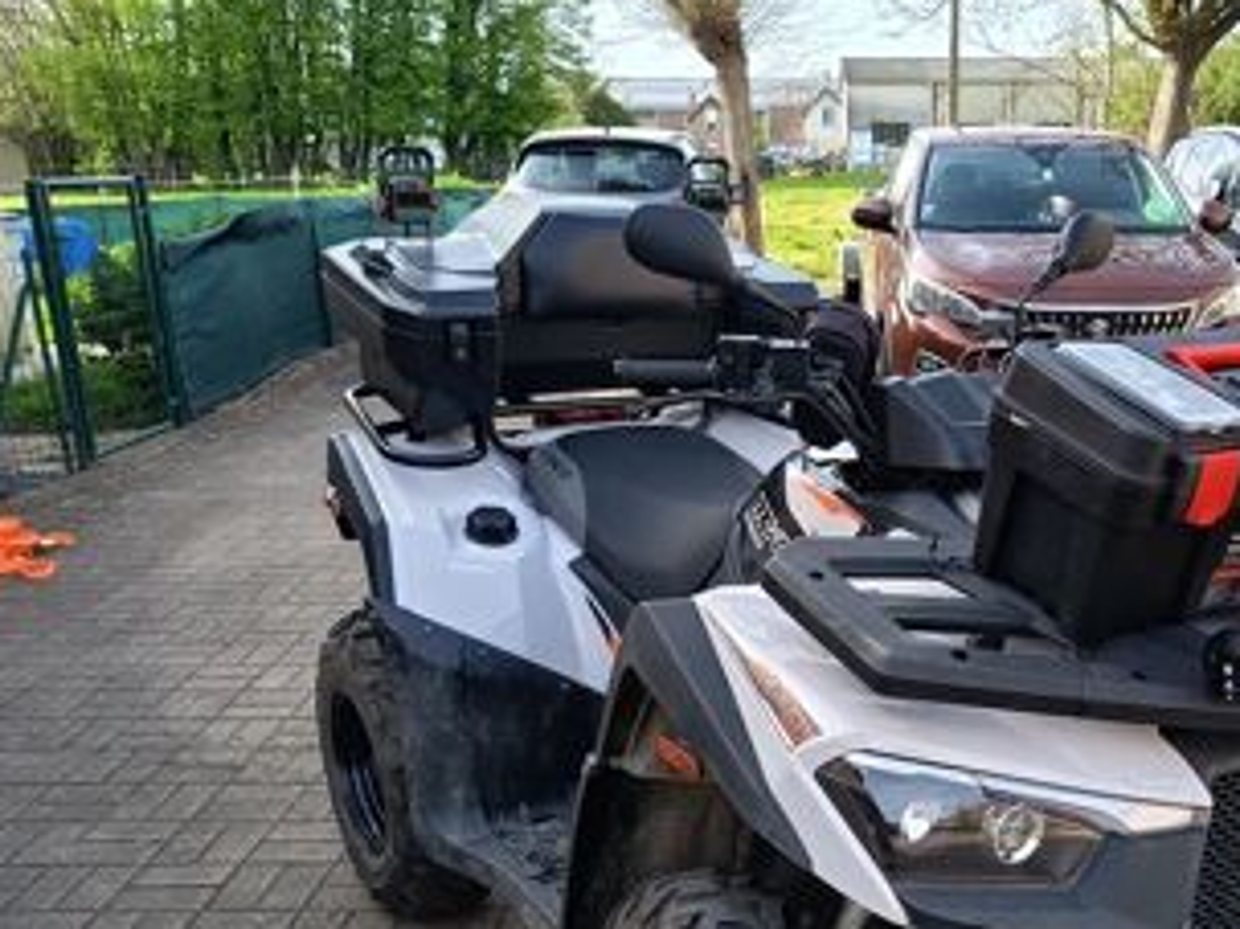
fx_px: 1361
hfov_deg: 47.7
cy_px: 655
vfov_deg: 37.1
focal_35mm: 38
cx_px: 884
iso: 52
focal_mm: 5.27
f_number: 1.7
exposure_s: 1/100
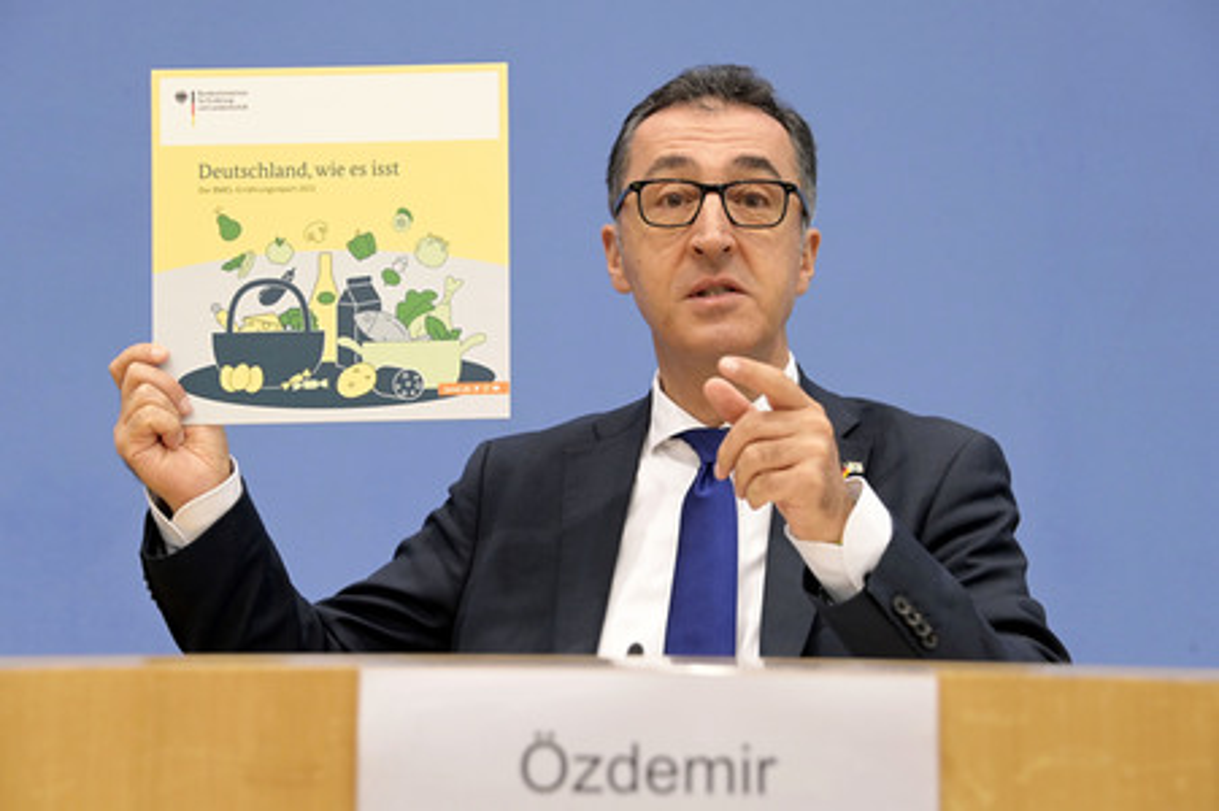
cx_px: 610
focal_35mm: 85
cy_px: 406
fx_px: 2876
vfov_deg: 16.0
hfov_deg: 23.9
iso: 5000
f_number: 5.6
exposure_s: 1/400
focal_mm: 85
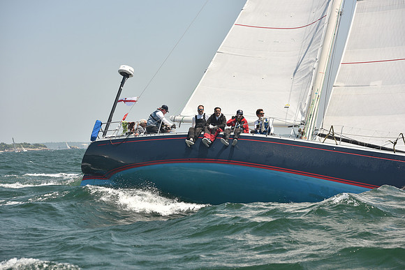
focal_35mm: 82
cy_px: 135
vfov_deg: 16.7
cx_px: 202
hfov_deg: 24.8
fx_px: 923
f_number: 5
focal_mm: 82
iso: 250
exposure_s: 1/640
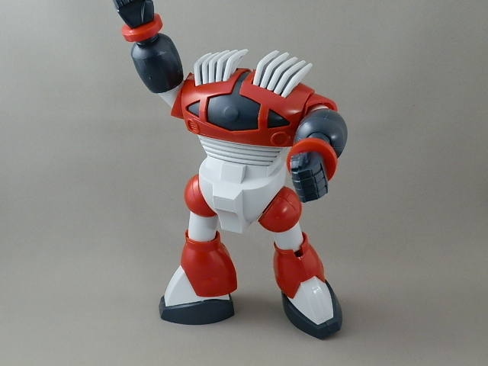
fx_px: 479
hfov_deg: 54.0
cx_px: 244
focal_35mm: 34
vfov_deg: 41.8
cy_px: 183
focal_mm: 6.17
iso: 200
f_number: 3.5
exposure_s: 1/8
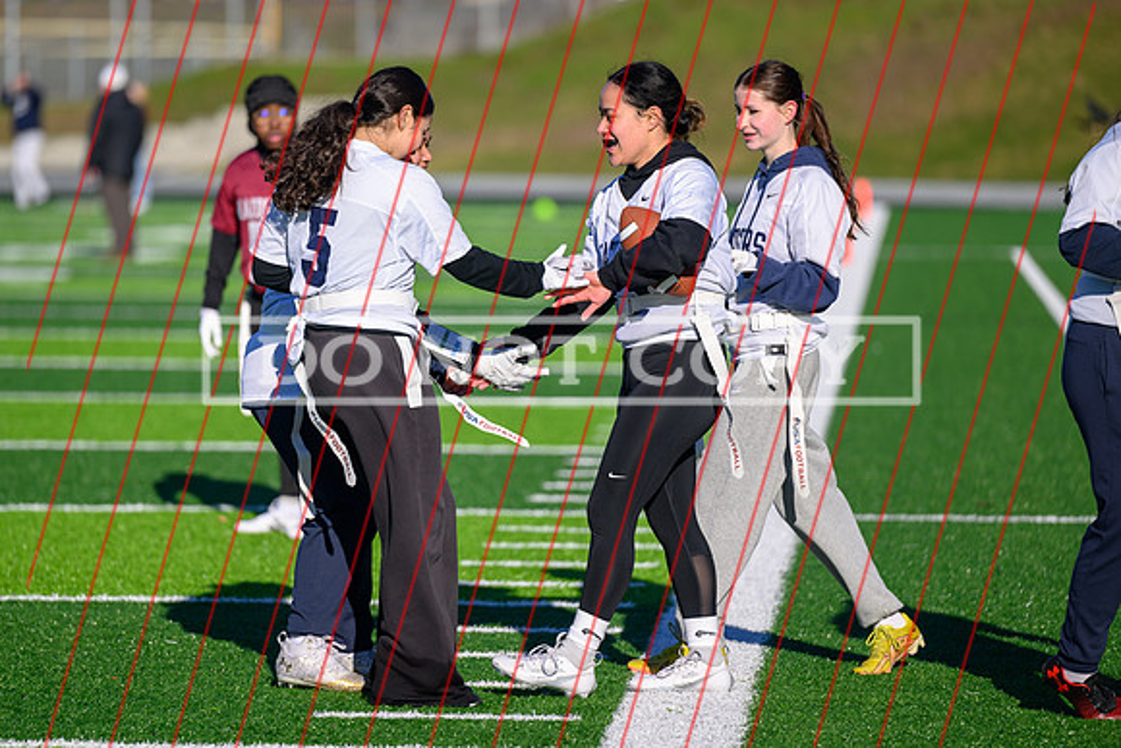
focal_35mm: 221
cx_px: 530
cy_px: 377
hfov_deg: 9.3
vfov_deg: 6.2
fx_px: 6869
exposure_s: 1/1600
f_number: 3.2
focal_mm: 200
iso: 90
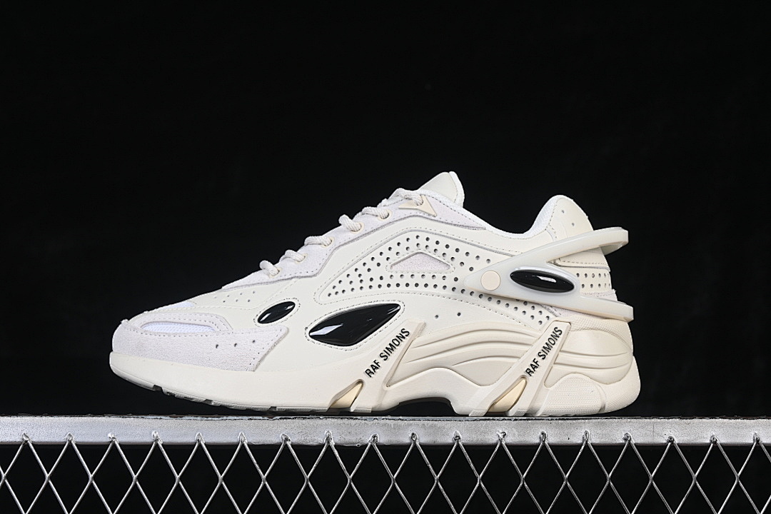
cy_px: 257
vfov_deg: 18.2
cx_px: 386
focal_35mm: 75
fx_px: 1606
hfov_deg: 27.0
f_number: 8
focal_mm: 50
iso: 160
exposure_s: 1/80
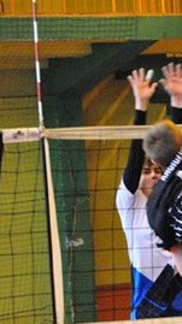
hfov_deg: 5.2
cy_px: 231
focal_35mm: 228
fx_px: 1959
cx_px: 370
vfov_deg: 9.4
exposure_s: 1/100
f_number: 5.6
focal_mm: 60
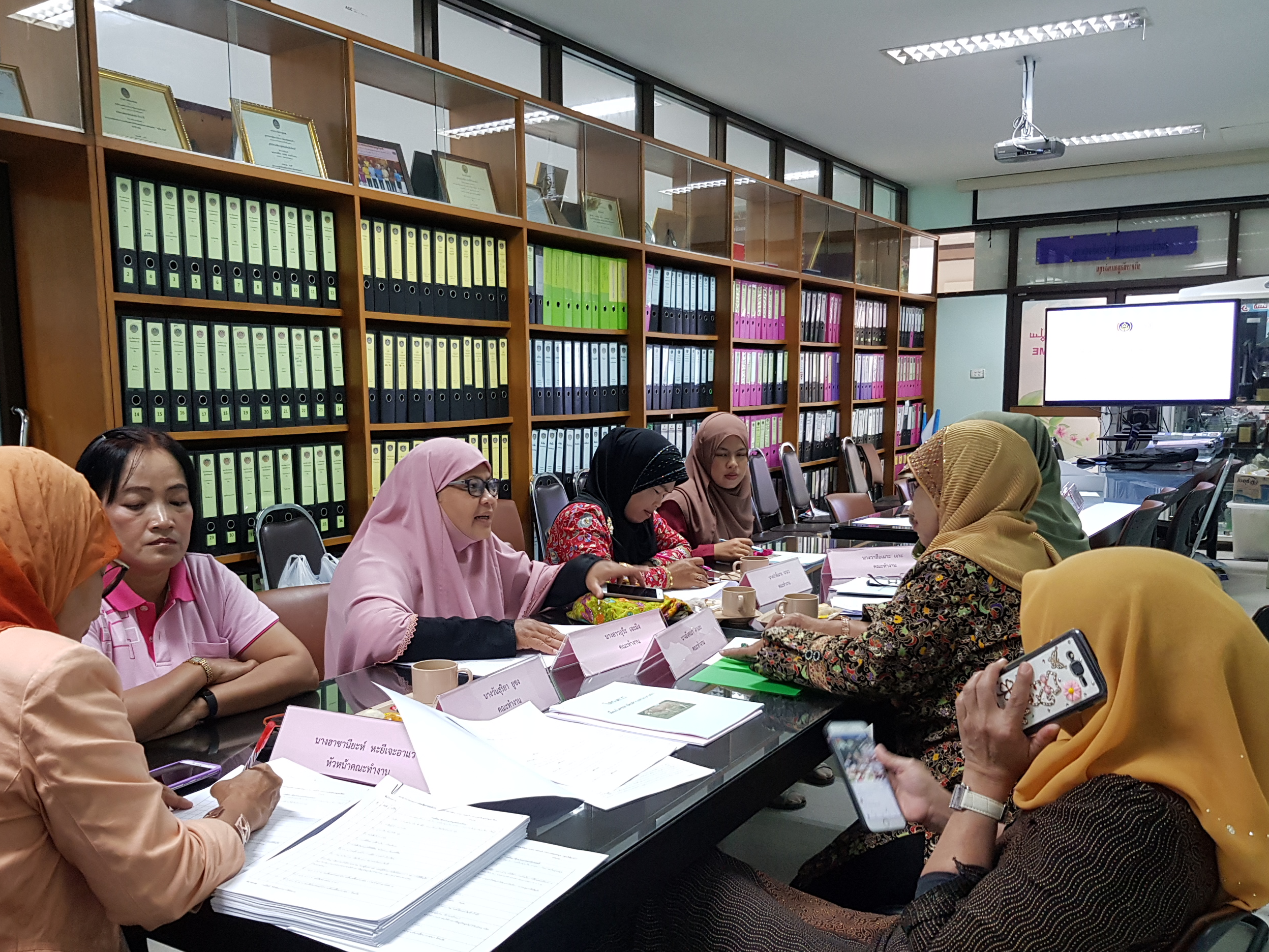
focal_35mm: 30
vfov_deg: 46.7
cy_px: 544
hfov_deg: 59.9
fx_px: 1100
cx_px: 588
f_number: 1.7
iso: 160
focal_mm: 4.3
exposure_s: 1/33
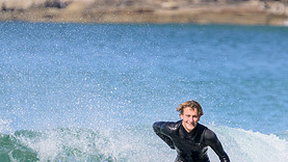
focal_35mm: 1338
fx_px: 10221
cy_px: 186
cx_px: 132
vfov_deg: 0.9
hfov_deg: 1.6
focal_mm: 610
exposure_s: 1/2000
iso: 1250
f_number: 11
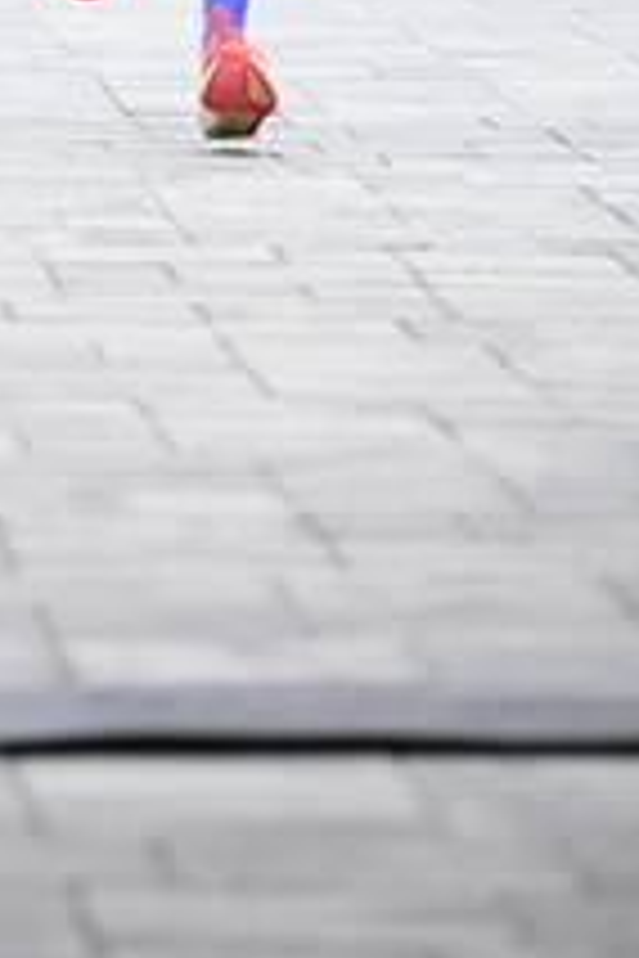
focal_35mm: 452
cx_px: 209
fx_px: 12034
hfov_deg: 3.0
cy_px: -265
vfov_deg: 4.5
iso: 1250
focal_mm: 175
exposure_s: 1/1600
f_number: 2.8
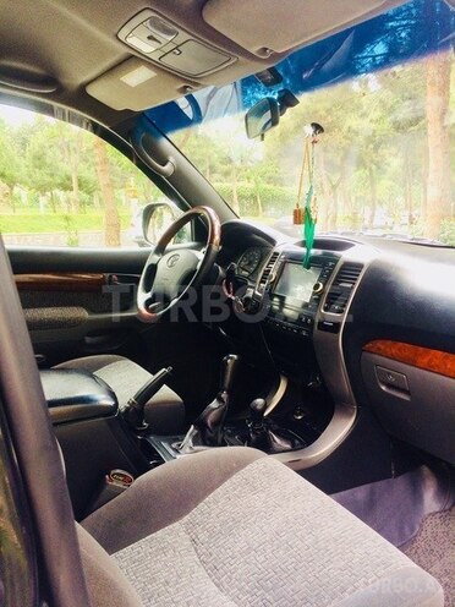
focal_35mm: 29
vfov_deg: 61.7
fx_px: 508
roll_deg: +1.3
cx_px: 228
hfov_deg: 48.2
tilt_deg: -8.8
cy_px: 304
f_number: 2.2
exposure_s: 1/100
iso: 50
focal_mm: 4.15
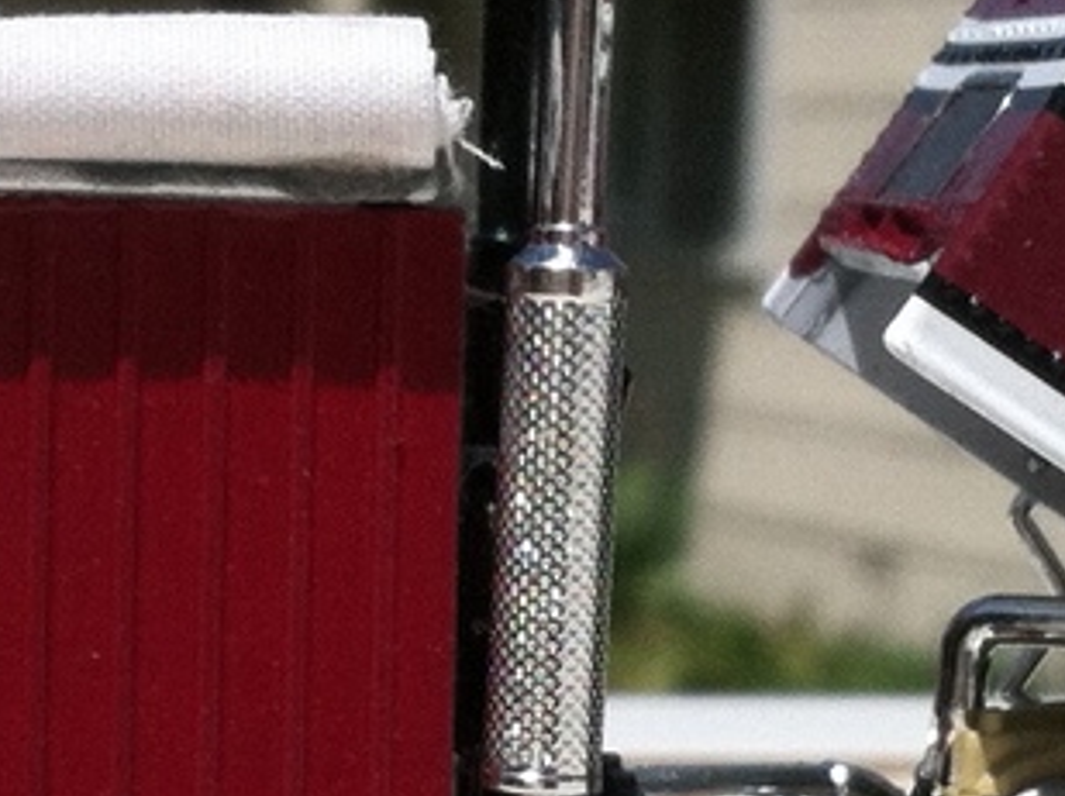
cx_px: 445
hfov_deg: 10.9
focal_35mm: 181
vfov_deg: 8.1
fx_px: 5562
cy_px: 825
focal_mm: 3.85
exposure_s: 1/3750
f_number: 2.8
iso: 80
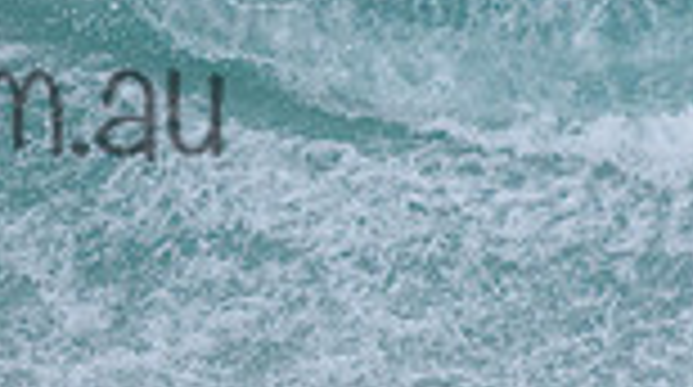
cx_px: -462
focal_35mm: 2422
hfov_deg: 0.9
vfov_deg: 0.5
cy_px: 18
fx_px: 44429
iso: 1100
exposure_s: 1/2000
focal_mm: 500
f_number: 5.6
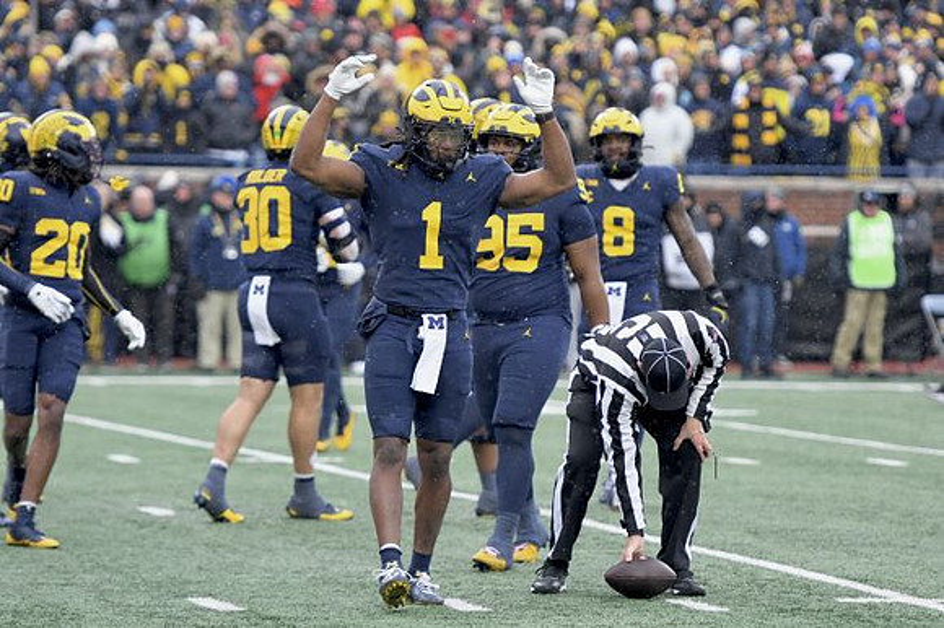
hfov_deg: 8.9
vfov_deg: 5.9
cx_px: 472
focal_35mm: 232
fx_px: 6080
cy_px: 314
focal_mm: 155
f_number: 2.8
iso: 800
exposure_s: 1/1000
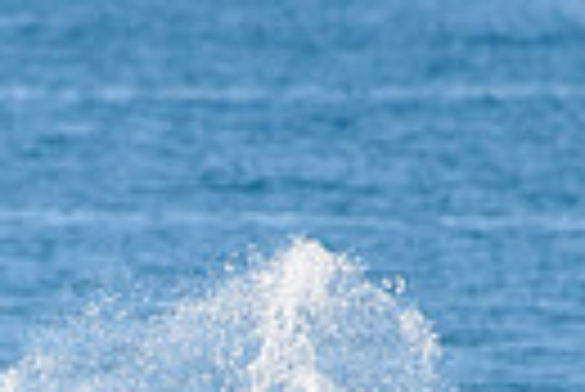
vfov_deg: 0.6
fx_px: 36375
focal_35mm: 2236
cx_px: -4
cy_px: 570
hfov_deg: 0.9
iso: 180
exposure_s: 1/1600
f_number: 5.6
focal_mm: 500
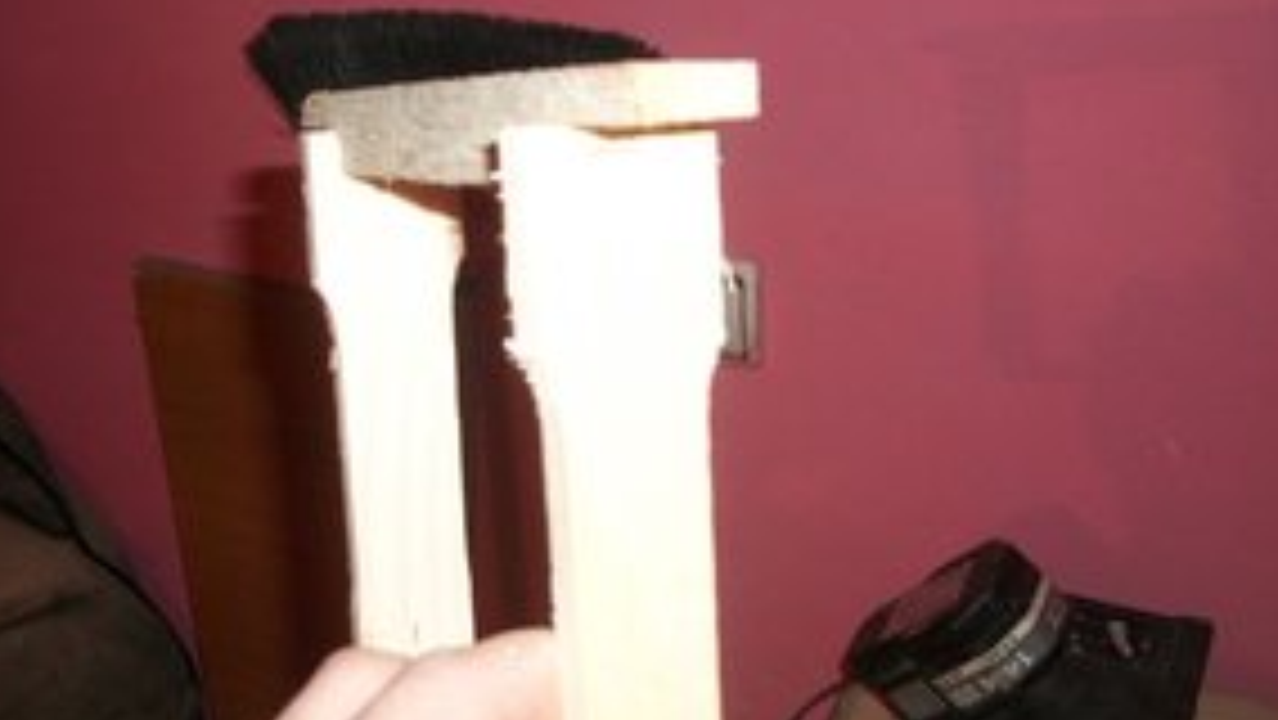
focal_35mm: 43
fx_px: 1458
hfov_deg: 47.3
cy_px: 398
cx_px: 594
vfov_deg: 27.7
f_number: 2.9
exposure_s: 1/30
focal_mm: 5.7
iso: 80
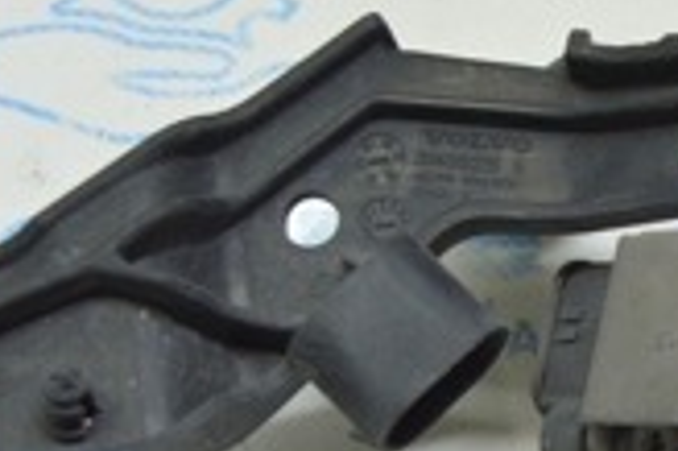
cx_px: 542
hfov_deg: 13.5
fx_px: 2860
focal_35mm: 152
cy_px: 383
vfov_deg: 9.0
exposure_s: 1/40
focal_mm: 26
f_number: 4
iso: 400
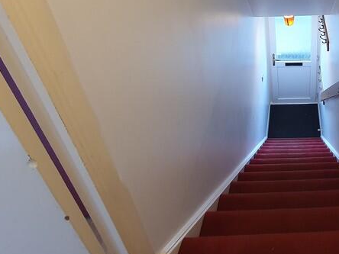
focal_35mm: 30
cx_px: 312
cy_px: 34
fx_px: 294
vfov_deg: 43.4
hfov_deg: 52.0
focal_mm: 1.8
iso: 250
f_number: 2.2
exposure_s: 1/50
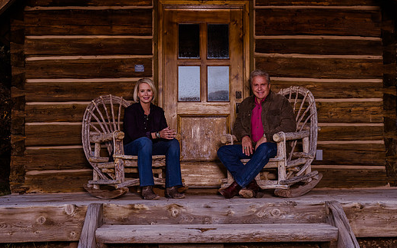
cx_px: 208
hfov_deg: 32.0
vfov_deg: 20.3
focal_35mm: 64
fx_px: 692
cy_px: 129
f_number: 8
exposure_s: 1/200
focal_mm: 56
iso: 640
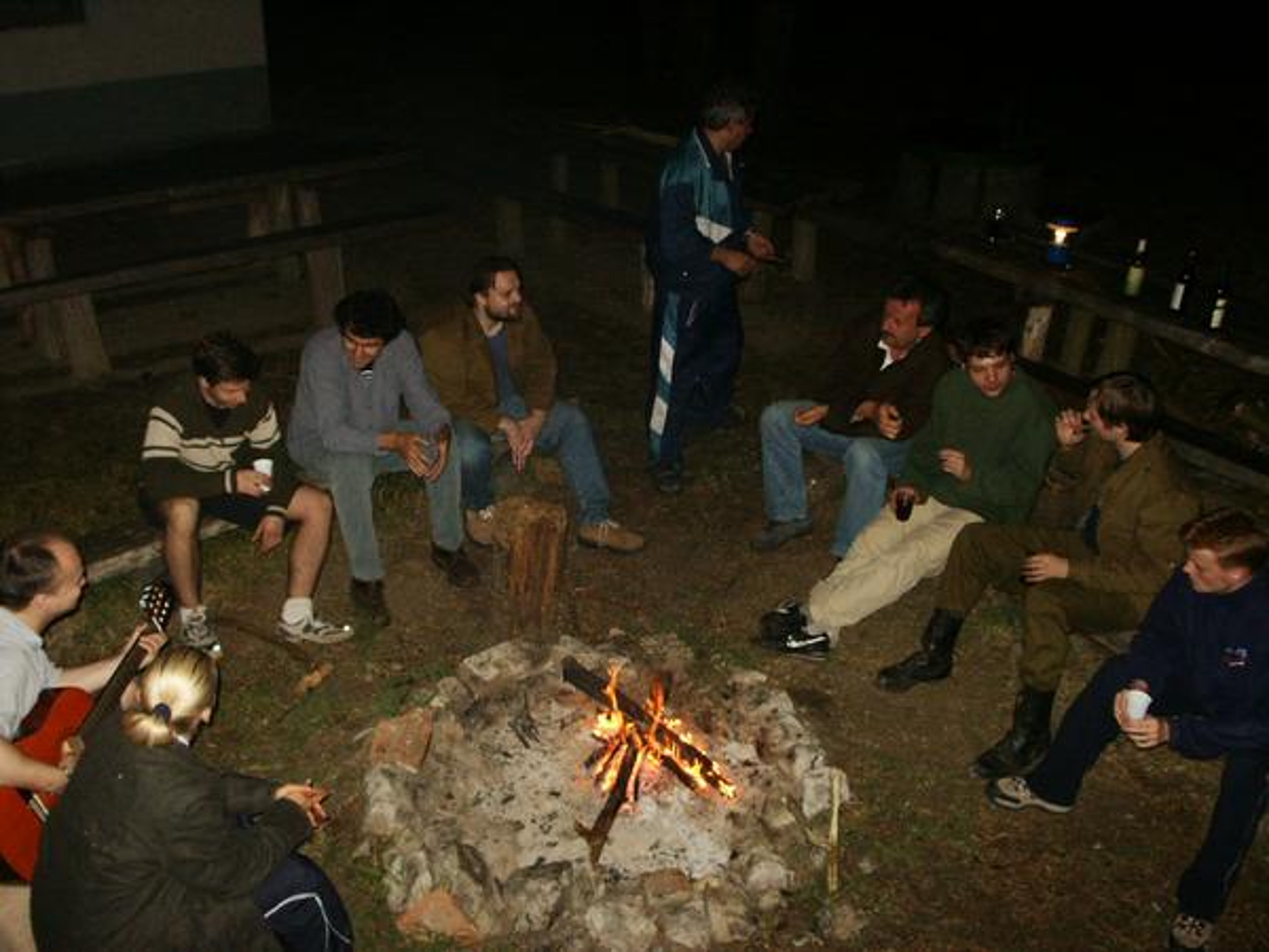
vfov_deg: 40.7
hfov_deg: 52.6
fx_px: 1283
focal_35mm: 35
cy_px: 476
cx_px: 634
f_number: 3
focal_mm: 7.21
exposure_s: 1/45
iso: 200
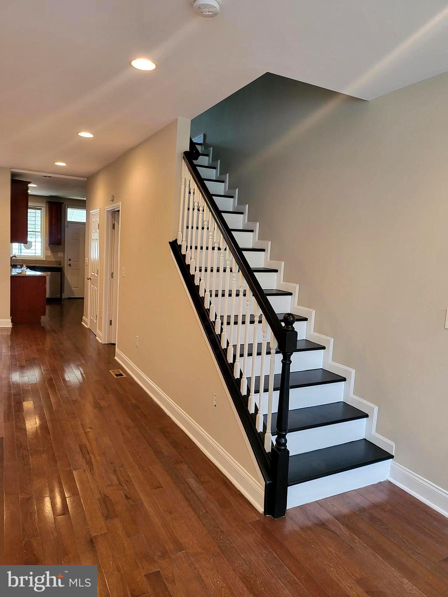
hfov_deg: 56.8
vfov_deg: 71.6
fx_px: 414
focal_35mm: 24
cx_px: 224
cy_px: 298
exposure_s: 1/60
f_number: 1.8
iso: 250
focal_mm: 5
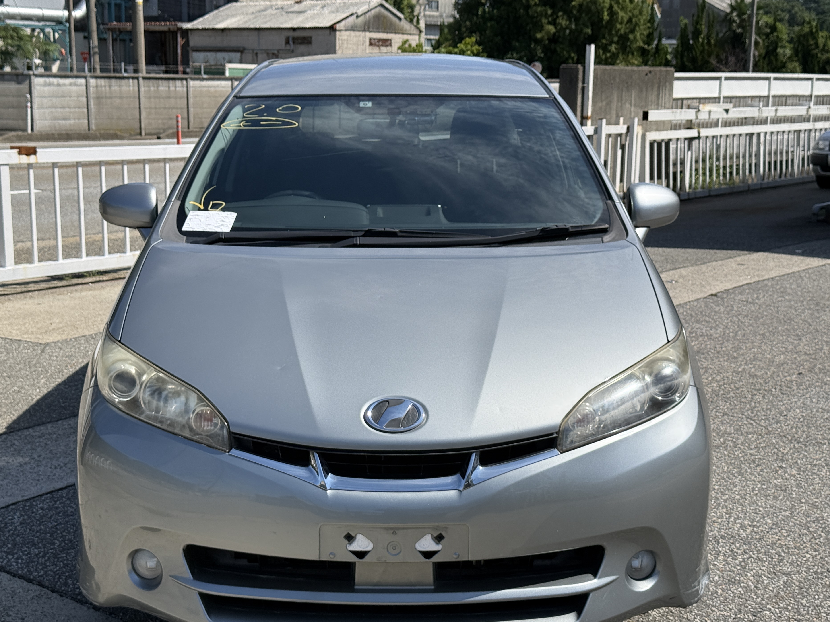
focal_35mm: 52
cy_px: 335
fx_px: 1247
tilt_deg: -10.8
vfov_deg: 28.0
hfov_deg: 36.8
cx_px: 396
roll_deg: -0.8
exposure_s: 1/6024
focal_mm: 6.76
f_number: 1.78
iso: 80
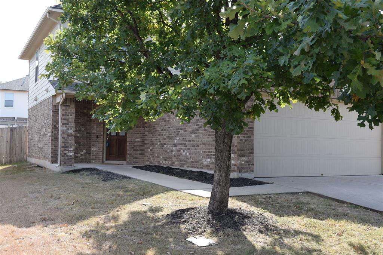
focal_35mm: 42
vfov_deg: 31.9
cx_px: 192
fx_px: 447
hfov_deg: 46.4
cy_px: 128
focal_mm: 28
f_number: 8
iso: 320
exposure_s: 1/250
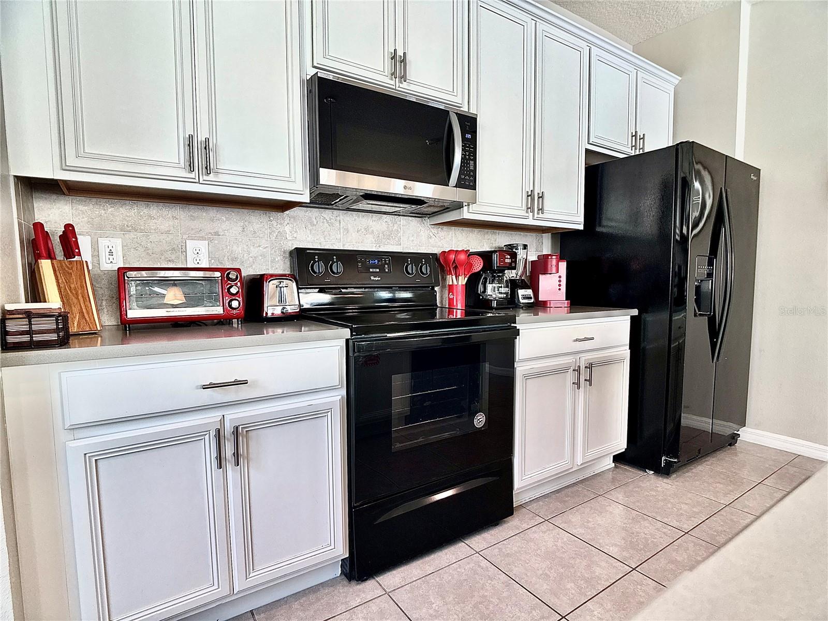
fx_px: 574
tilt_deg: -4.5
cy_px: 310
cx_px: 414
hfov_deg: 71.6
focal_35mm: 24
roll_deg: +0.0
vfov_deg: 56.8
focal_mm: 6.76
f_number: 1.78
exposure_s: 1/120
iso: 80
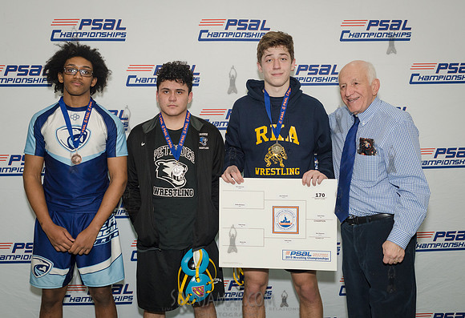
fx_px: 546
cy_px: 146
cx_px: 230
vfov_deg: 32.5
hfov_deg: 46.1
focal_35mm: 42
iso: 1600
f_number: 5
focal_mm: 35
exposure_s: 1/250
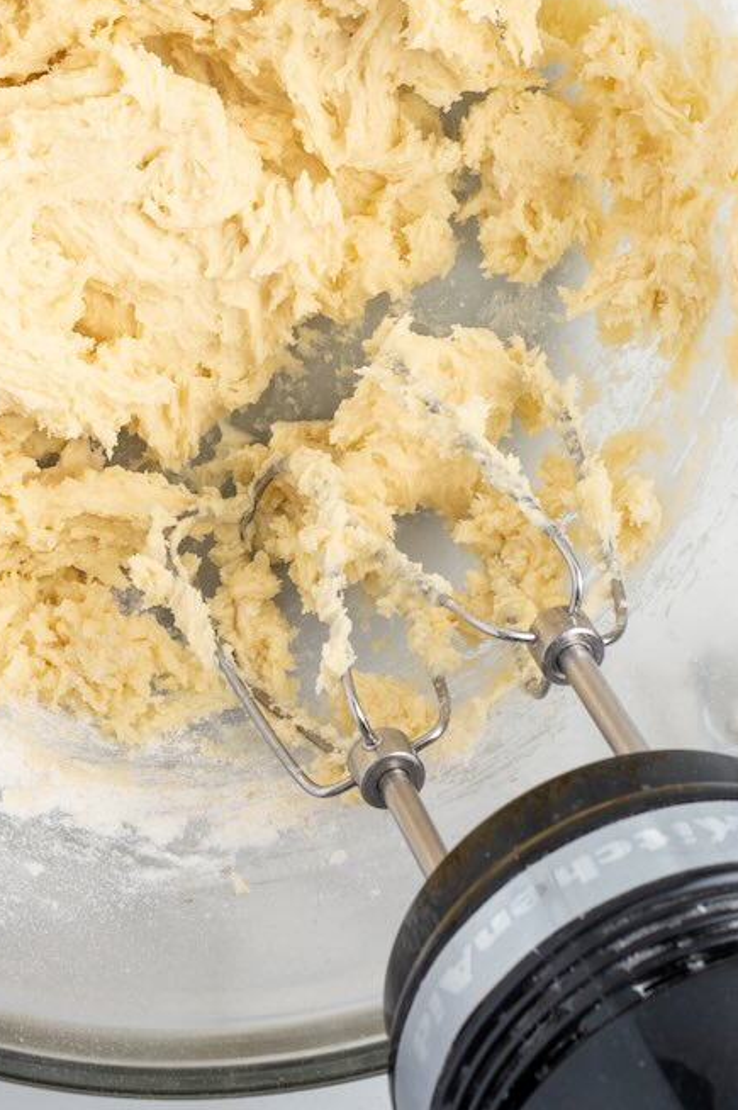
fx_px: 4250
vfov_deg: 14.4
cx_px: 182
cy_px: -224
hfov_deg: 9.9
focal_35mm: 138
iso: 125
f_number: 13
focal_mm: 50
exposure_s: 1/125
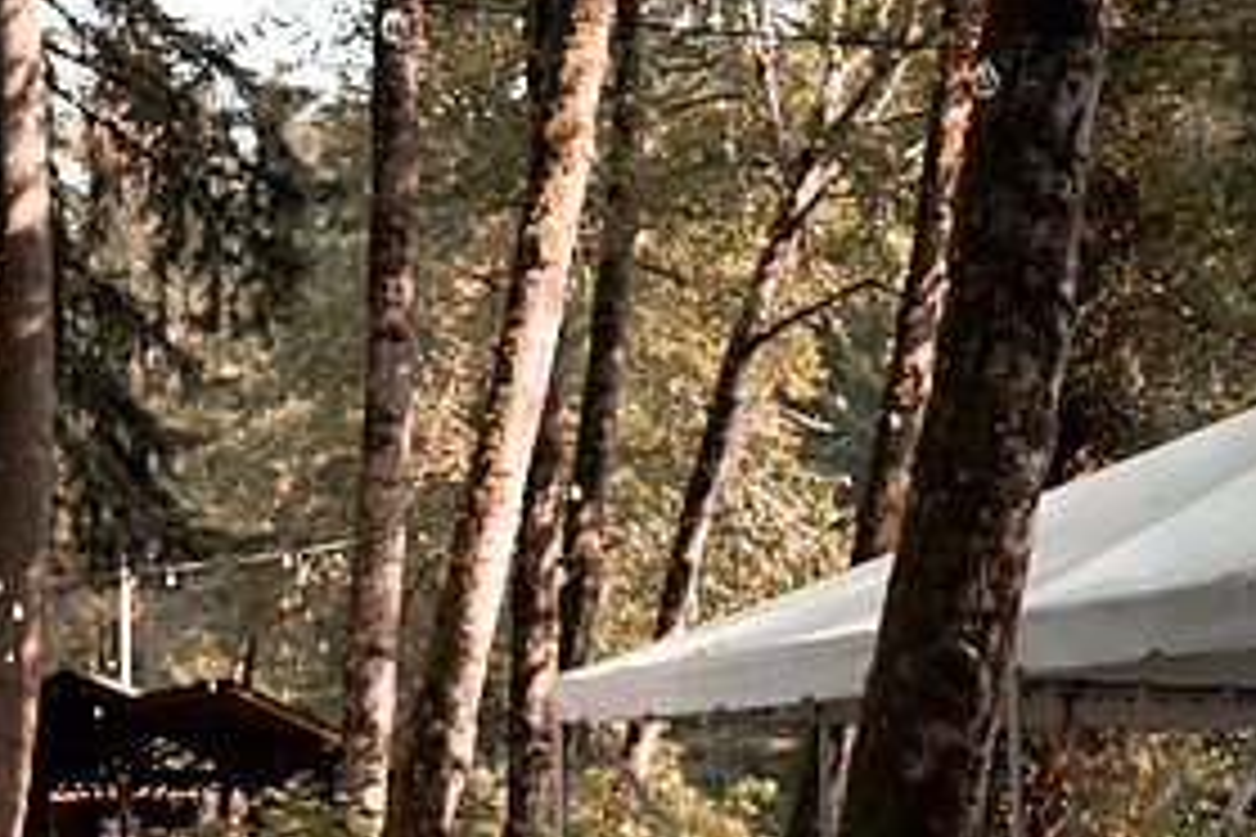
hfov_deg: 34.3
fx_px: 1814
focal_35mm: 52
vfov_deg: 25.1
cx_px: -37
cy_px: 777
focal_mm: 24
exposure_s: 1/800
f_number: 2.8
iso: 250
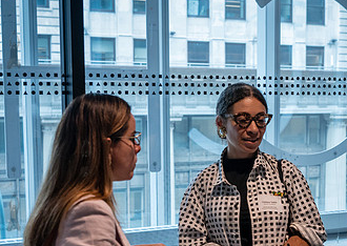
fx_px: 826
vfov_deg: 16.8
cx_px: 273
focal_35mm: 84
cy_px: 197
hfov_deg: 23.4
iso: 2000
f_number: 4
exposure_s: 1/250
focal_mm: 40
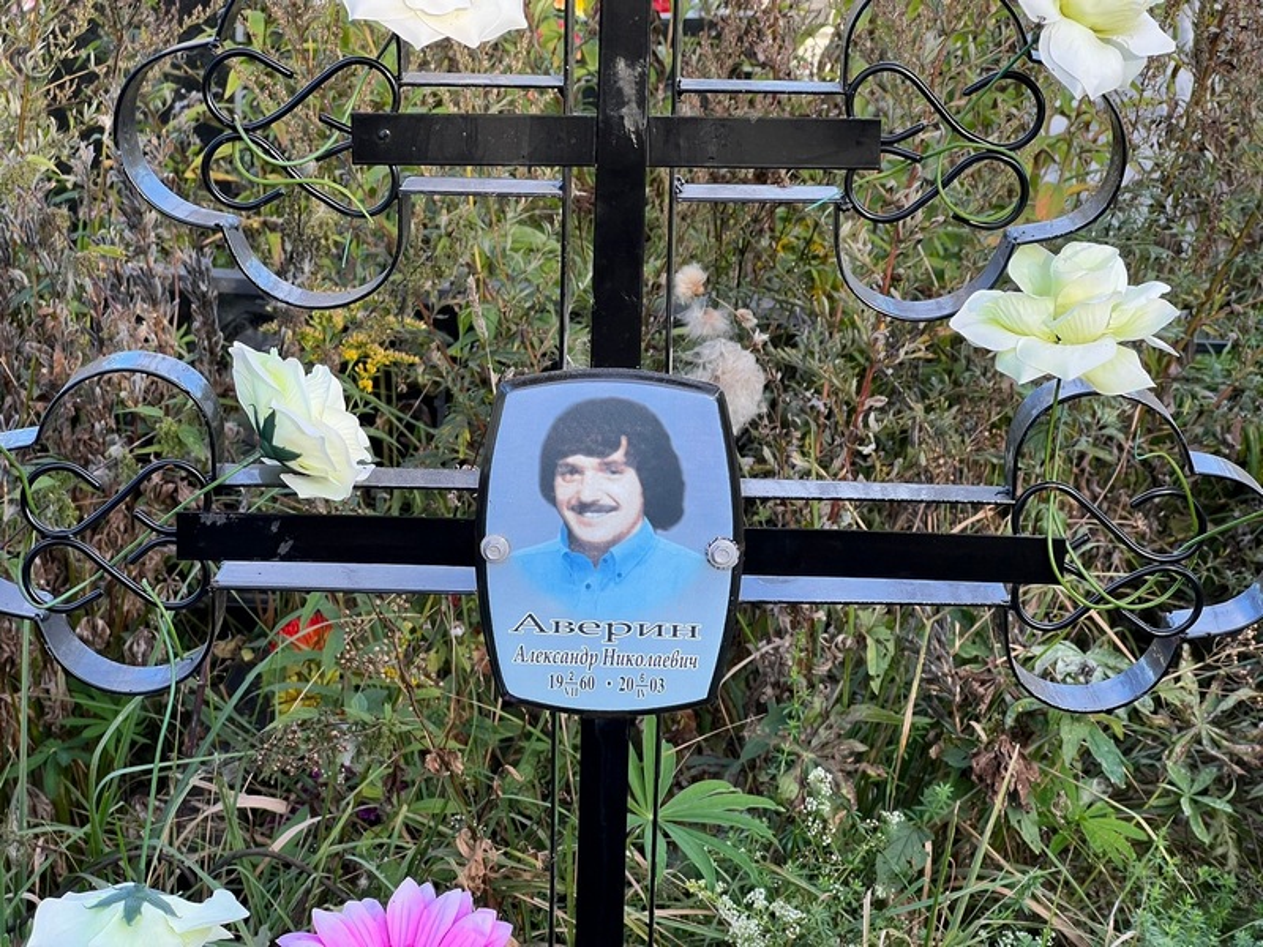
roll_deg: +0.5
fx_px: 2809
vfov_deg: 19.1
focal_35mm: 77
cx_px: 632
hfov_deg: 25.3
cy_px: 474
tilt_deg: -12.8
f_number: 2.8
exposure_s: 1/99
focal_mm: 9
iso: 40
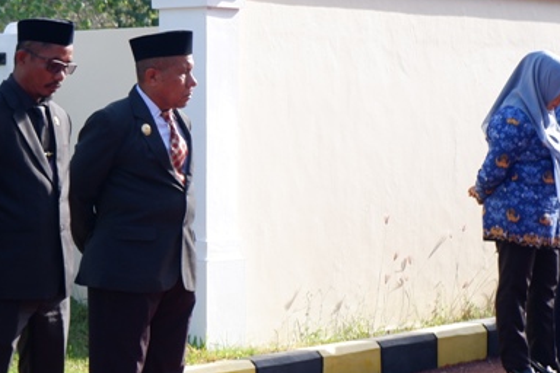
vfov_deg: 12.2
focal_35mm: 112
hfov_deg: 17.3
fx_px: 1742
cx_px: -150
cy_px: 208
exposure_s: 1/500
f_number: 4.5
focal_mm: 28.8
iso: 200
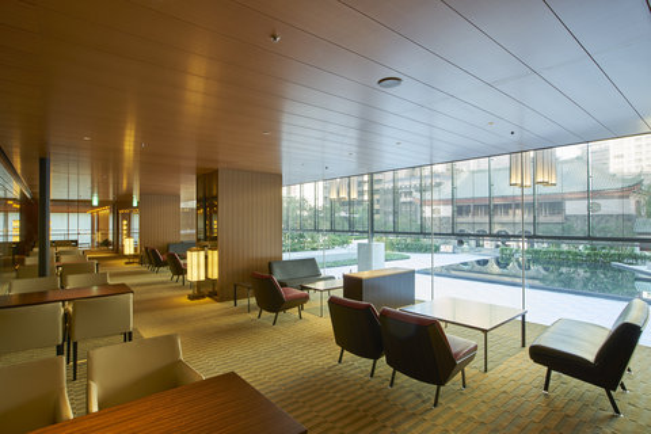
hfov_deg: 86.9
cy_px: 217
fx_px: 344
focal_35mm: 19
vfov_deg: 64.6
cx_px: 326
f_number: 11
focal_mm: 19
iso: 100
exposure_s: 1
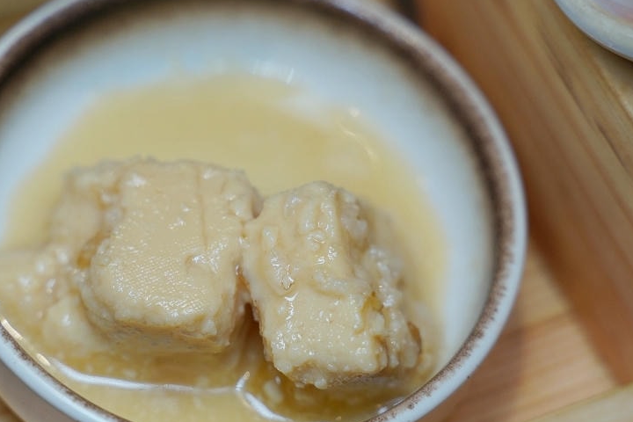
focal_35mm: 125
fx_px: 2198
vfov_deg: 11.0
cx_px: 257
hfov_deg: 16.4
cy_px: 208
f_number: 4
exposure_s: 1/80
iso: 100
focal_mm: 75
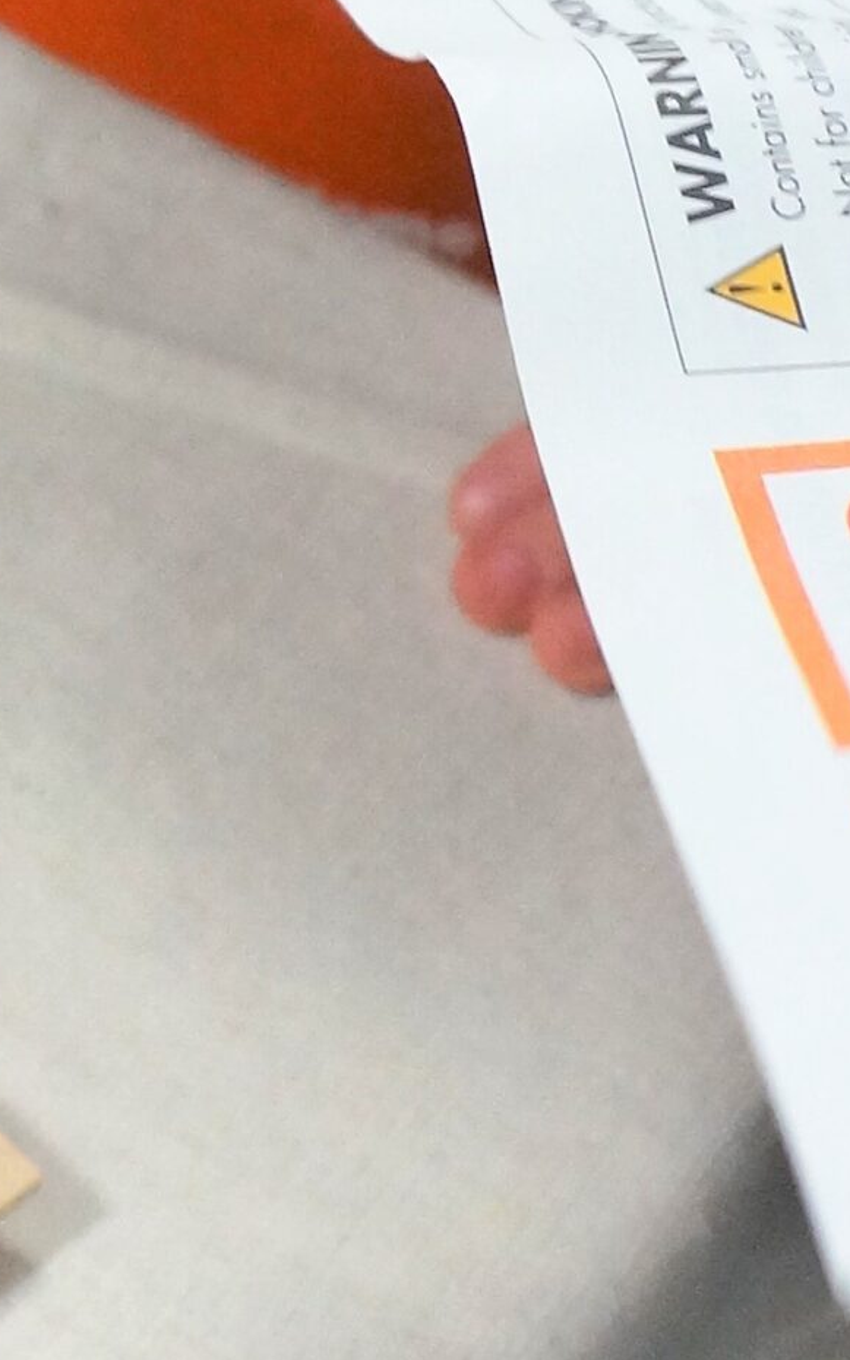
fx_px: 4223
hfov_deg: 10.9
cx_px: -560
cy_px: 89
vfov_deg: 17.9
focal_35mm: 114
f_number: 4
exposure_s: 1/160
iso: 1600
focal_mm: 16
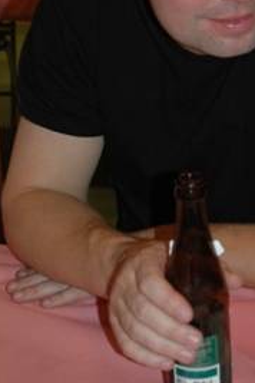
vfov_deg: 20.6
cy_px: 42
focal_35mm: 97
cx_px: 222
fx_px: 1033
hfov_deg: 14.0
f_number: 3.8
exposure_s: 1/60
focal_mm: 27
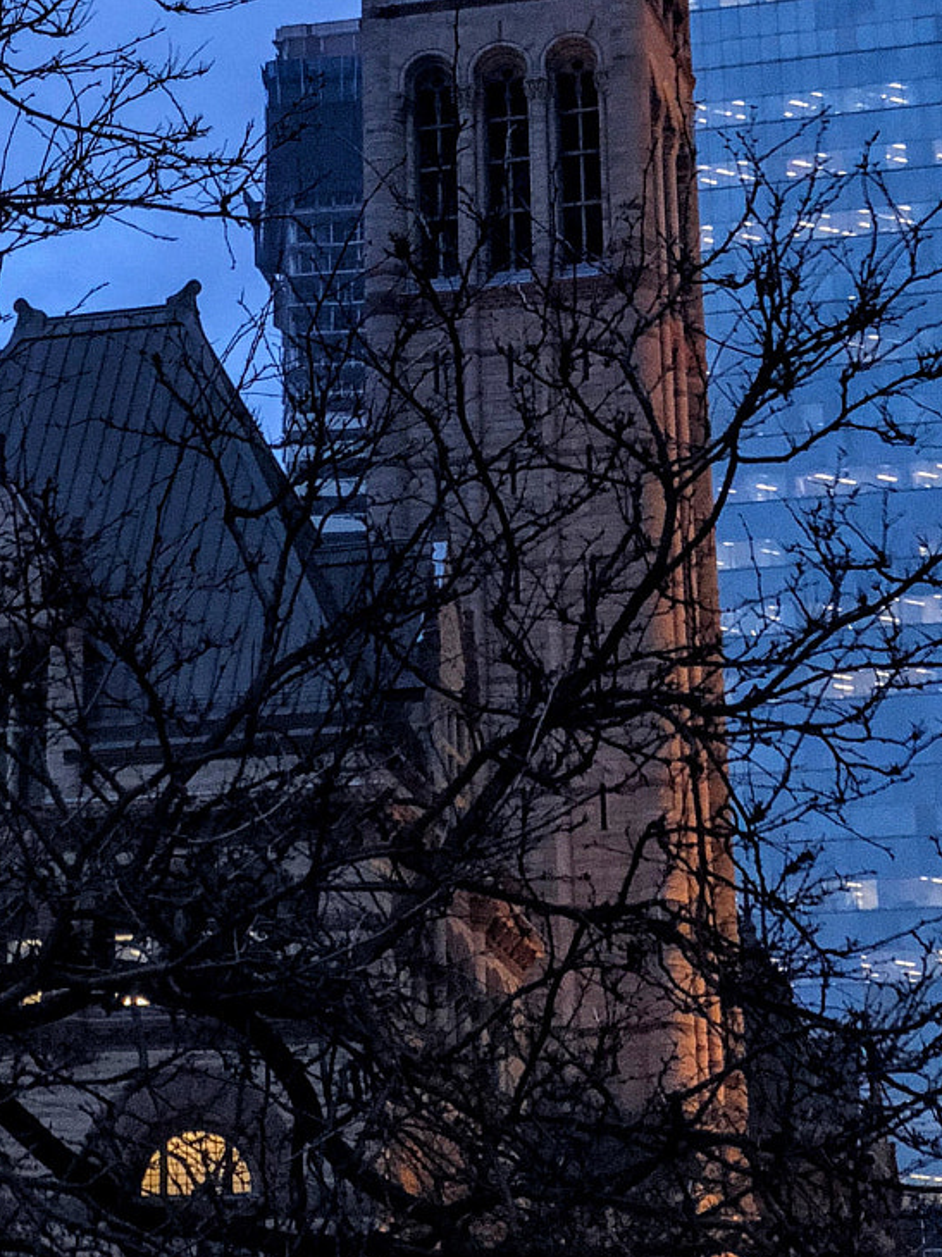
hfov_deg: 12.8
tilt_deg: +24.9
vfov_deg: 17.0
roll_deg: -1.6
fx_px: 4139
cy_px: 96
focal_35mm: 114
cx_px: -24
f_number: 2.4
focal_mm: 6
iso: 160
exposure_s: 1/24
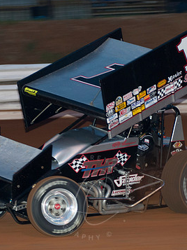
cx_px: 92
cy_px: 132
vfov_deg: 8.9
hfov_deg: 6.7
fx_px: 1605
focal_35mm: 223
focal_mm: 95
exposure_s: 1/250
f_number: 3.2
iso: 250
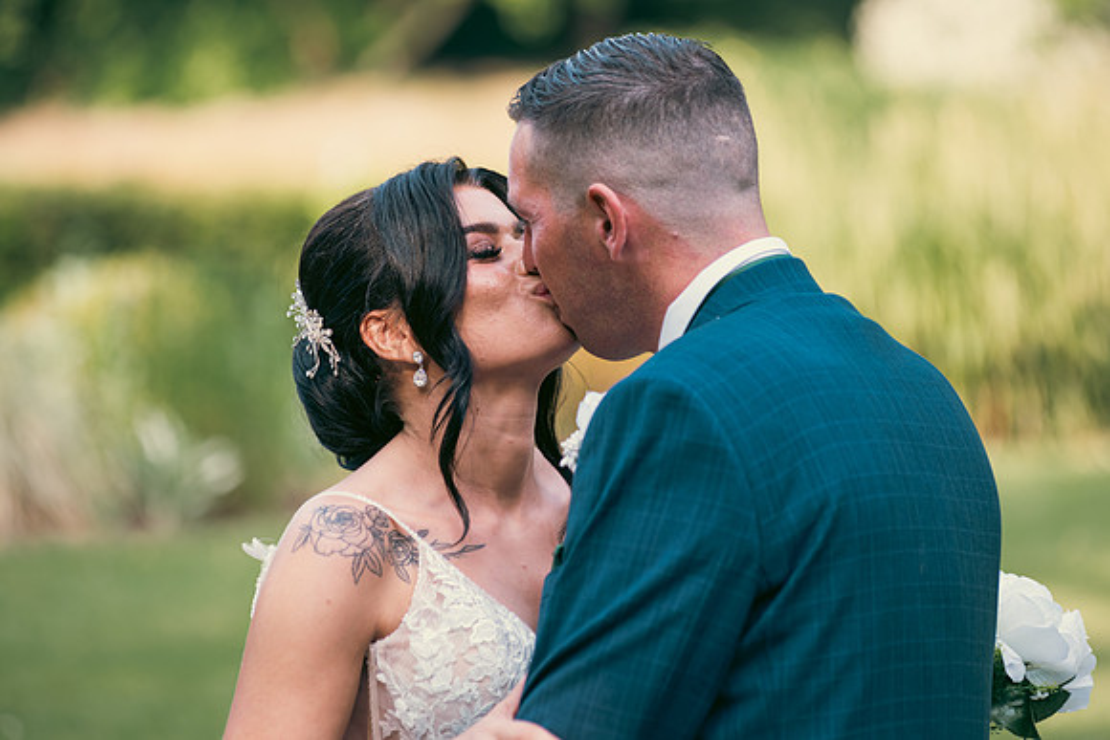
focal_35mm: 170
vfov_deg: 8.1
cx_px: 555
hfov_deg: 12.1
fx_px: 5243
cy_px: 370
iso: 100
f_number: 3.5
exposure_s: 1/200
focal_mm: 170
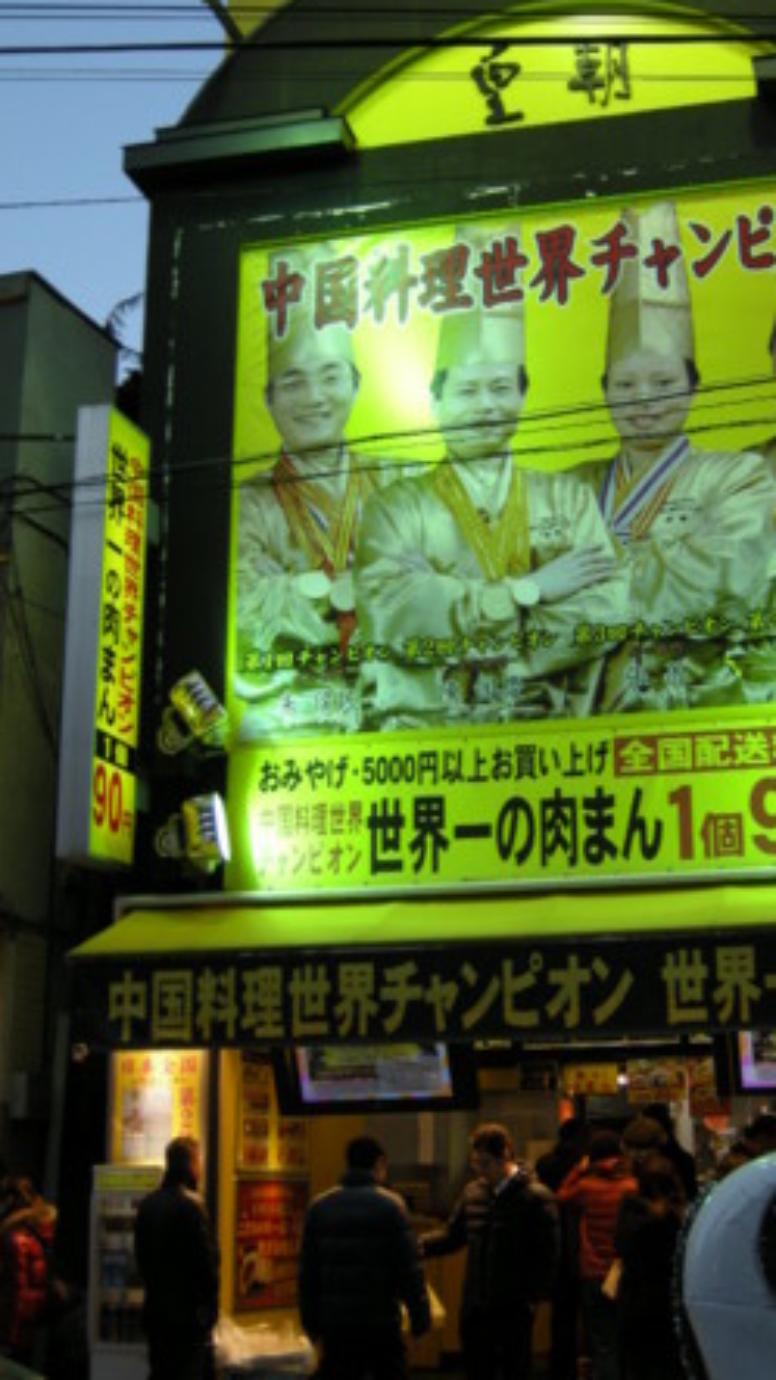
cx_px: 520
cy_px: 685
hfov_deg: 22.9
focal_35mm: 52
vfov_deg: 39.9
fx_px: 1903
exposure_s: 1/54.2
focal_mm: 10.1
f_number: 3.1
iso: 78
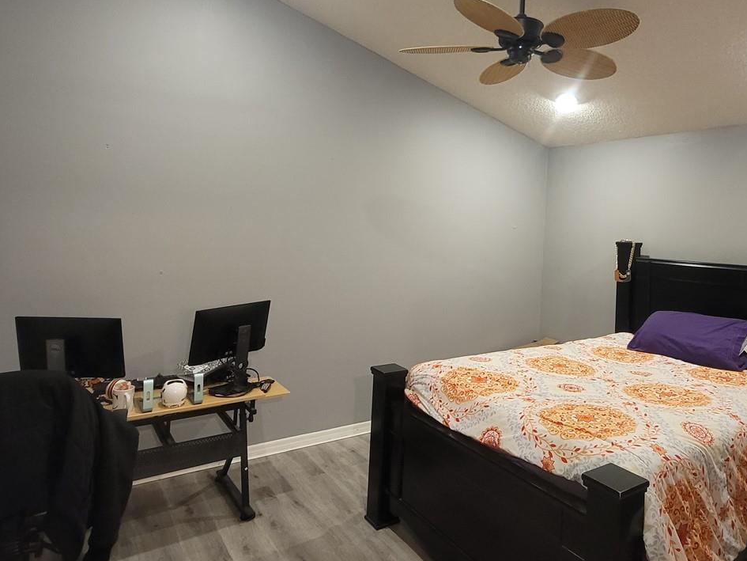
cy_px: 232
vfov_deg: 60.7
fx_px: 475
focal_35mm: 22
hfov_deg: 75.0
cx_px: 467
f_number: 2.2
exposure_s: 1/30
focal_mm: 2.2
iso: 640
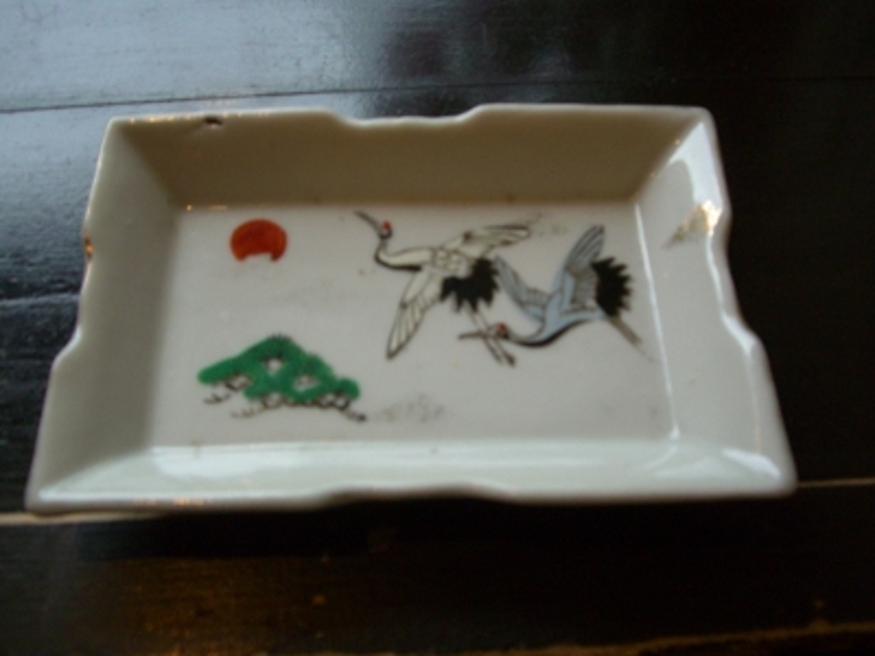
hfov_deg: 49.0
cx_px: 438
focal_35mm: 38
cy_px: 328
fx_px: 961
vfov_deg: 37.7
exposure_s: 1/80
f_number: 2.8
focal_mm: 7.9
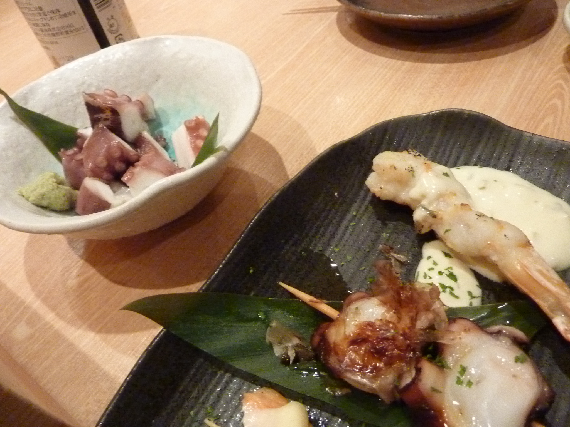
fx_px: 412
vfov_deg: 54.9
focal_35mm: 25
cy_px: 214
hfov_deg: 69.4
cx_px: 285
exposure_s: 1/40
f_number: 3.3
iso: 800
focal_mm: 4.1
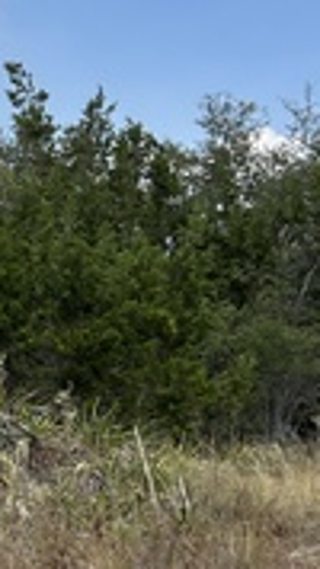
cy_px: 195
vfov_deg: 20.9
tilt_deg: +10.3
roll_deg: +2.5
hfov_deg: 11.0
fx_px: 1540
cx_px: -285
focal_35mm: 102
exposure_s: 1/3165
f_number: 1.5
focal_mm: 5.7
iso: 50
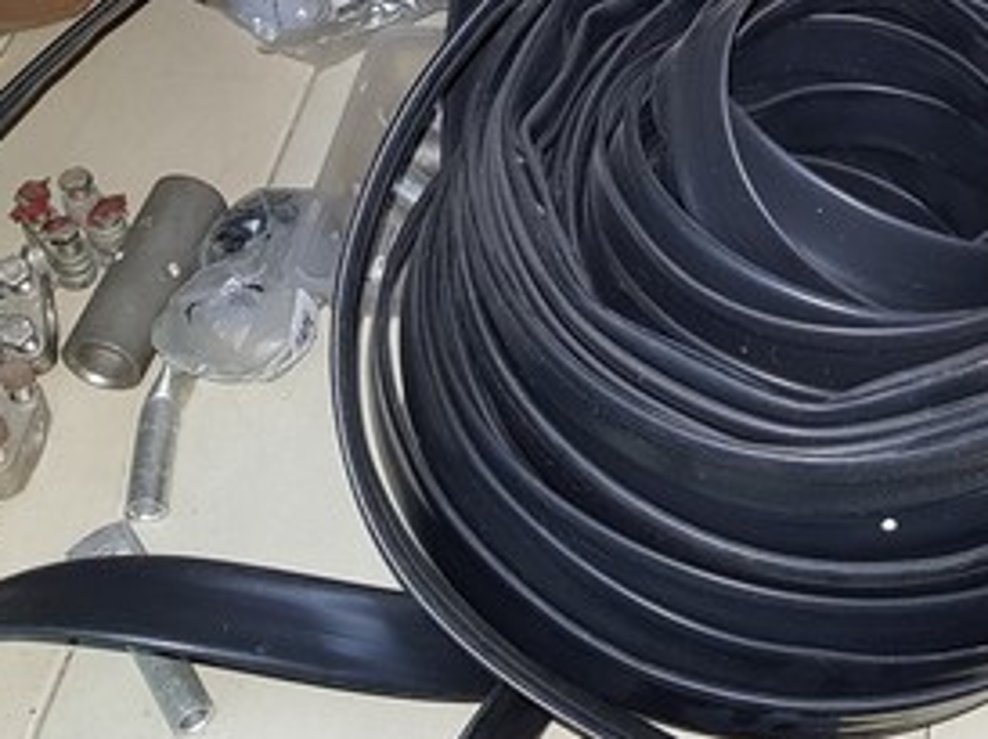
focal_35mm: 57
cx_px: 829
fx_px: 1625
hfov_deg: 32.6
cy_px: 119
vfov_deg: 25.1
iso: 125
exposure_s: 1/50
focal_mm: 4.2
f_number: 1.7
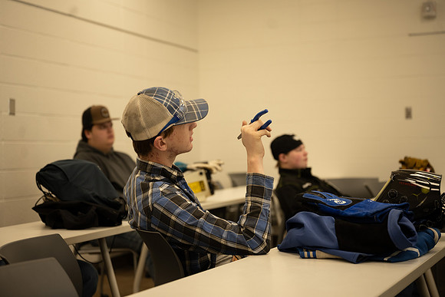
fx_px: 655
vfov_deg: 25.5
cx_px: 222
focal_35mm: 53
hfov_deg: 37.5
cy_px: 148
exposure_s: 1/160
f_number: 2.8
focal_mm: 53
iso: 640
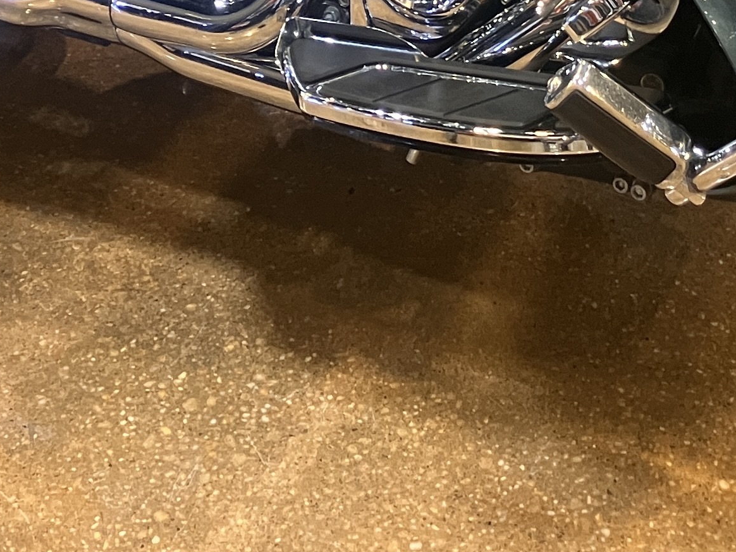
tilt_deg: -25.6
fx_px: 2062
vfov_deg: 14.0
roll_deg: +4.5
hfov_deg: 20.2
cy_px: -360
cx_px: 335
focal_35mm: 97
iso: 200
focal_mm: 3.99
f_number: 1.8
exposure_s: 1/60
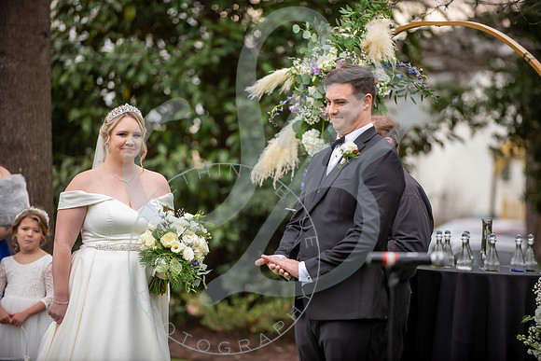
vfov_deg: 8.1
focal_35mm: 170
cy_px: 180
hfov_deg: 12.1
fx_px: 2555
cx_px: 270
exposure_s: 1/640
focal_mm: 170
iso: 640
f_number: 2.8
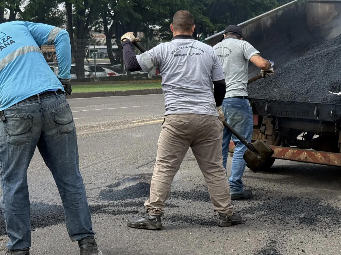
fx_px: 827
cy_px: 63
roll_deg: +0.7
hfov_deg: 23.3
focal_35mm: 84
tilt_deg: -2.2
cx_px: 153
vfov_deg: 17.5
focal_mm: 6.76
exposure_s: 1/2865
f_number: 1.78
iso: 80
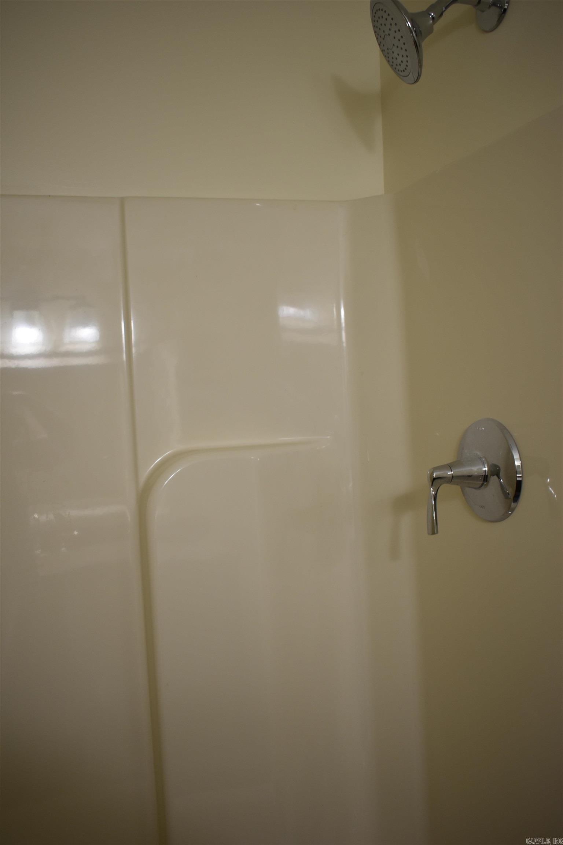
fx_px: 774
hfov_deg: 40.0
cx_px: 282
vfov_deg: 57.2
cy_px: 422
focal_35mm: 33
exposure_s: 1/80
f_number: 4.5
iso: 400
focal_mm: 22
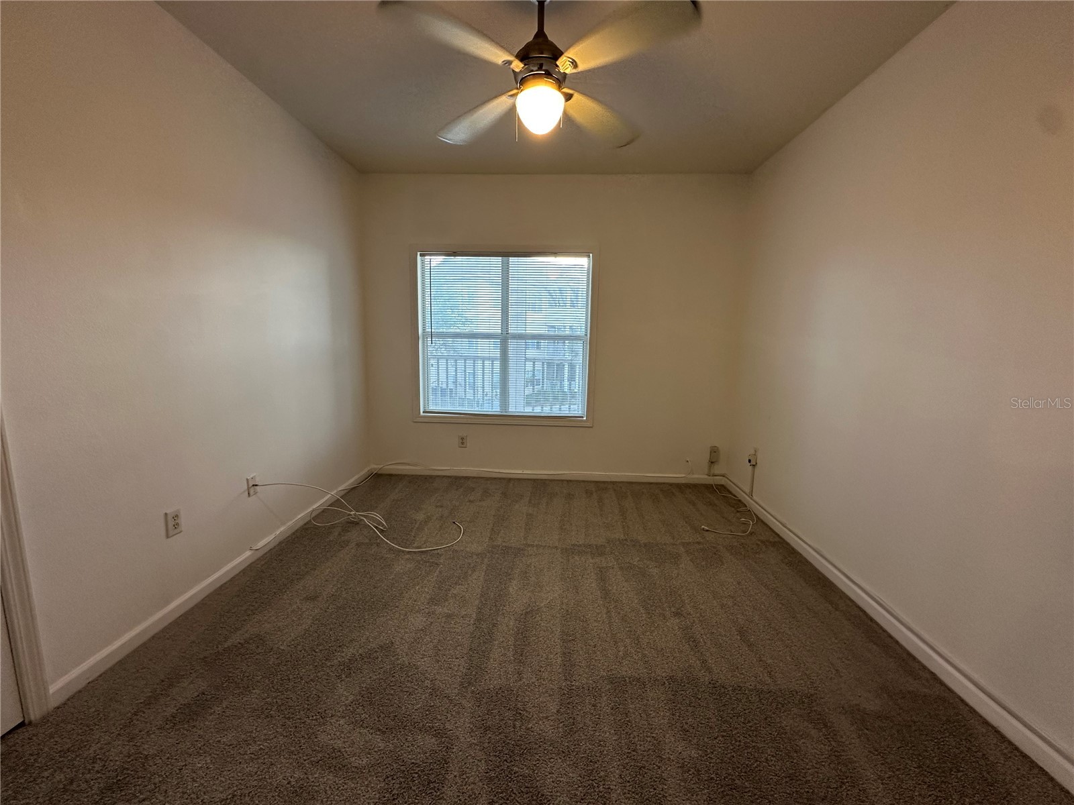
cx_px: 537
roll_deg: -1.9
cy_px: 402
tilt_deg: -9.5
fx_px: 434
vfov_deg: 85.7
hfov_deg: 102.1
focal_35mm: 14
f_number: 2.2
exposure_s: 1/60
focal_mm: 2.22
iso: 160
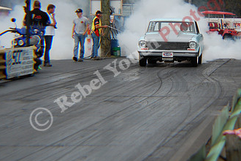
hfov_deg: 14.1
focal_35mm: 145
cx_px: 172
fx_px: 970
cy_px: 36
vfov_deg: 9.5
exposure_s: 1/640
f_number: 5.6
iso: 400
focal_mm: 55
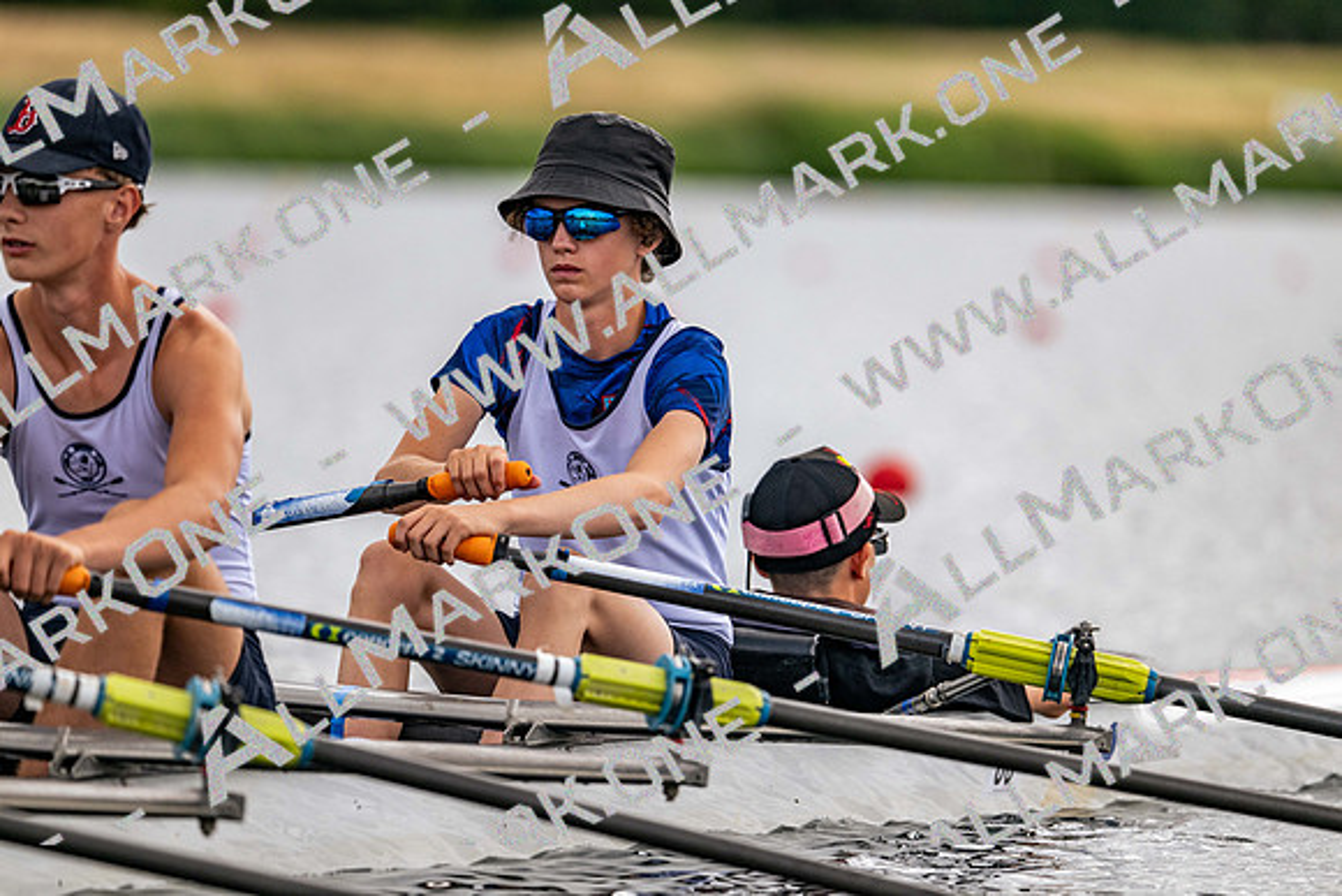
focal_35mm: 400
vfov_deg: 3.4
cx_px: 671
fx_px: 14914
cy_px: 448
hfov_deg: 5.2
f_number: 4.5
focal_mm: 400
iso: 400
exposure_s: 1/2500
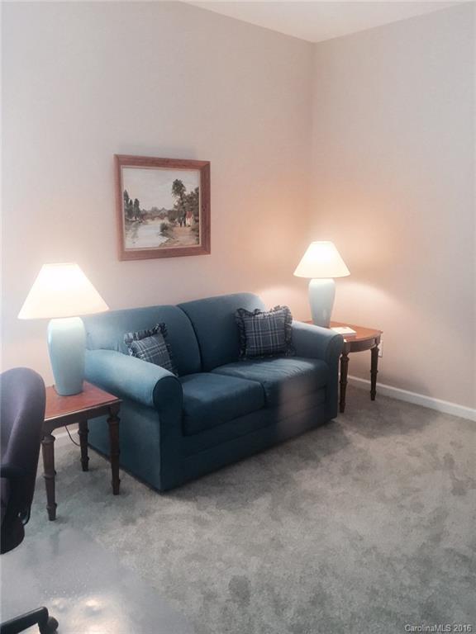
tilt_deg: -11.5
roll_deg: -0.9
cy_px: 317
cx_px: 238
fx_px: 532
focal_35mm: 29
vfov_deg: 61.7
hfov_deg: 48.2
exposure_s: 1/30
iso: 80
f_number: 2.2
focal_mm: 4.15
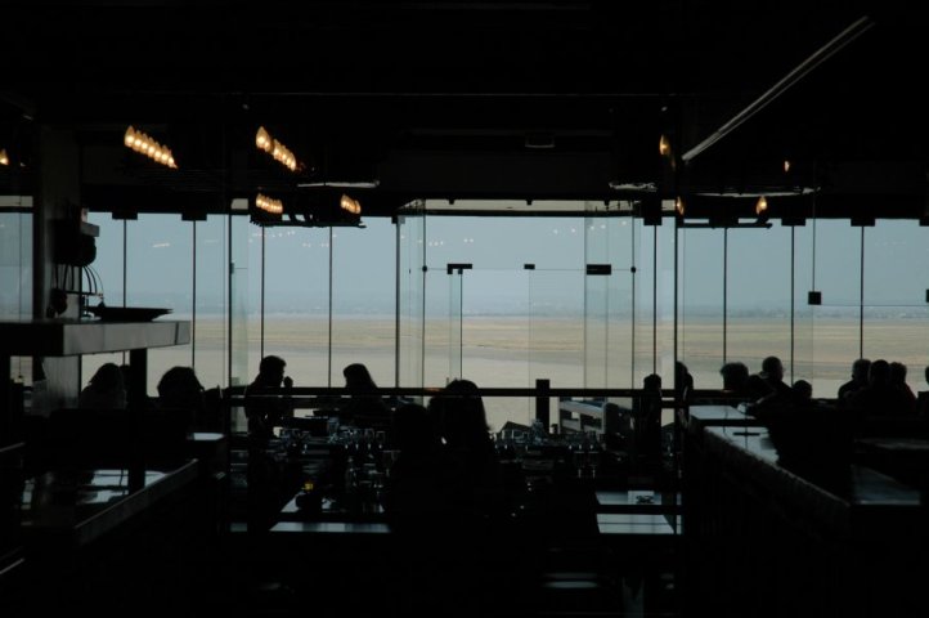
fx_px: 2398
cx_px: 464
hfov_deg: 21.9
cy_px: 309
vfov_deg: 14.7
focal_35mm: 93
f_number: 9
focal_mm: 62
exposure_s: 1/320
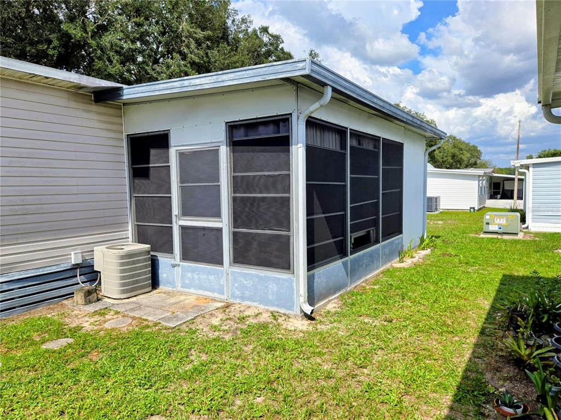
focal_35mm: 23
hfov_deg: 74.0
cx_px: 280
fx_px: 373
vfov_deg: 58.8
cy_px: 210
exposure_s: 1/1894
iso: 25
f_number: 1.8
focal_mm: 5.4
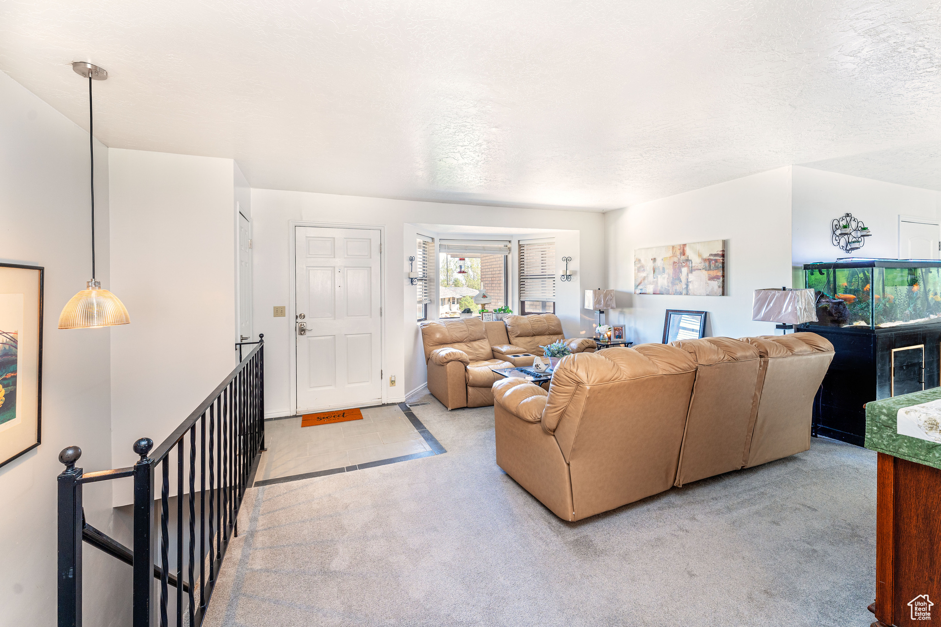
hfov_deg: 104.3
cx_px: 470
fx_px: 366
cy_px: 314
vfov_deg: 81.2
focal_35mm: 14
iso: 400
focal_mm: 14
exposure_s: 1/160
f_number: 8
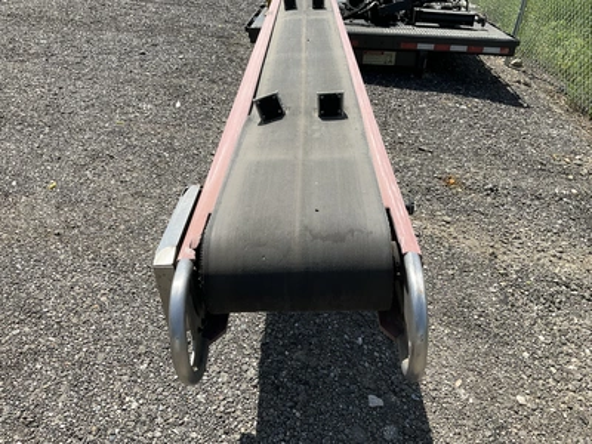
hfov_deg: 61.7
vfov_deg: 48.2
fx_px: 496
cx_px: 296
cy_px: 222
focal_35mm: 29
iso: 25
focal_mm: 3
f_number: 1.8
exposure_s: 1/1626
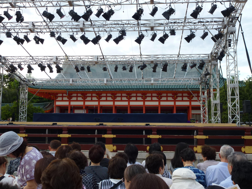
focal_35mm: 38
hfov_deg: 49.0
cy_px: 94
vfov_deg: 37.7
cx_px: 126
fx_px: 277
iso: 125
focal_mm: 6.8
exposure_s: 1/80
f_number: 3.8
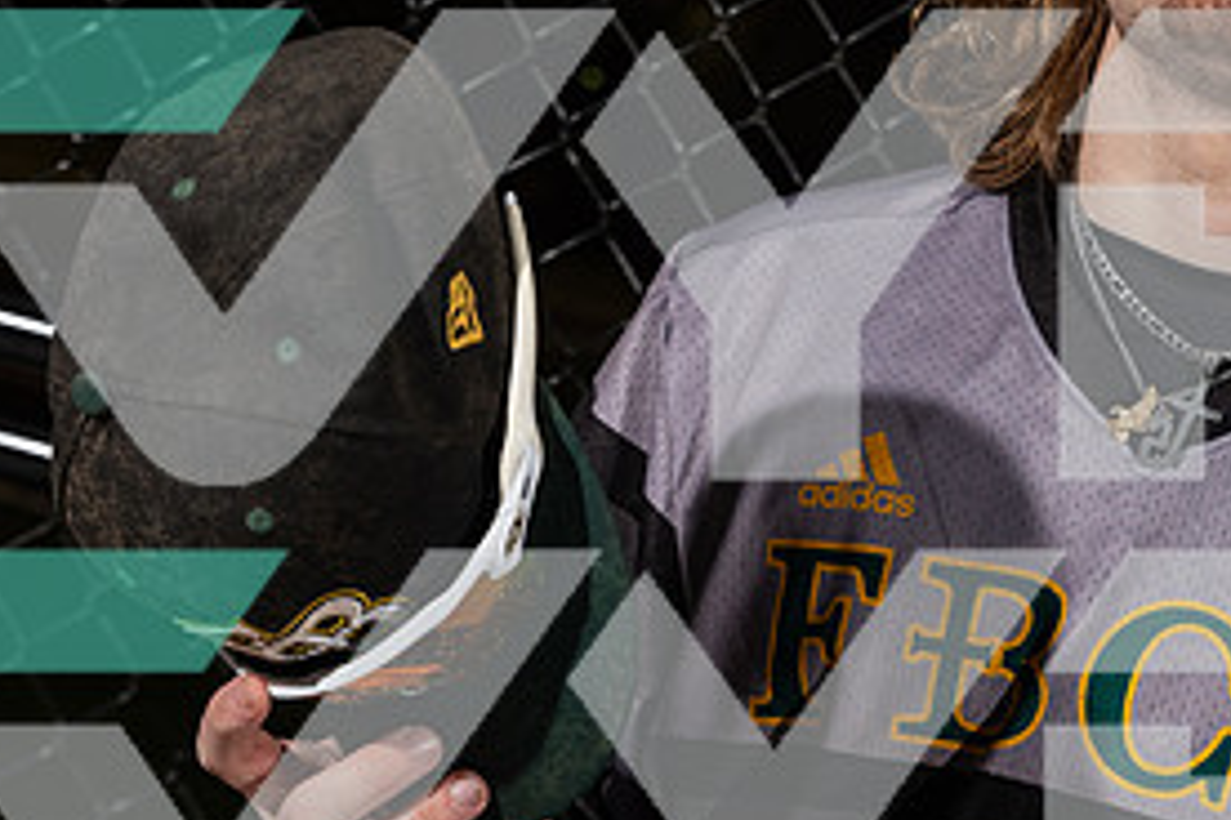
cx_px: 972
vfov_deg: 11.4
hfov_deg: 16.9
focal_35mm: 120
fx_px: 4103
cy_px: 247
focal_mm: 57
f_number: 5.6
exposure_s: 1/125
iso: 125
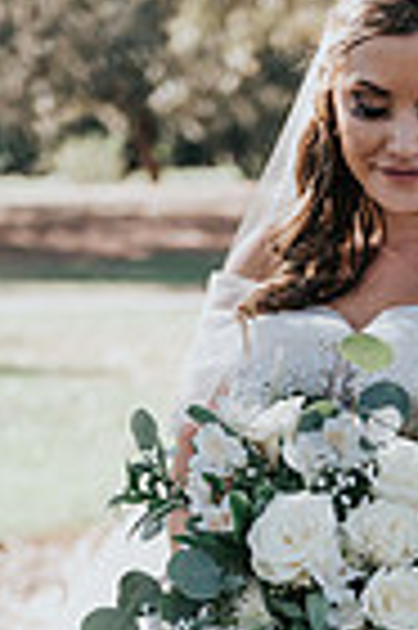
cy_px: 760
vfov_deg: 10.2
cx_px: 445
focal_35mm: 199
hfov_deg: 6.9
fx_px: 3474
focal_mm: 62
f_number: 2.8
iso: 125
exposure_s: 1/250
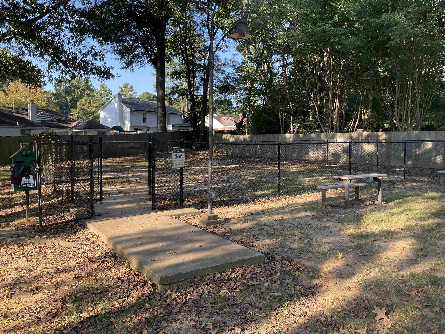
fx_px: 373
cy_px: 167
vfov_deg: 48.2
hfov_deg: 61.7
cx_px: 222
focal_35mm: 29
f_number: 1.8
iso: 20
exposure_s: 1/241
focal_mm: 3
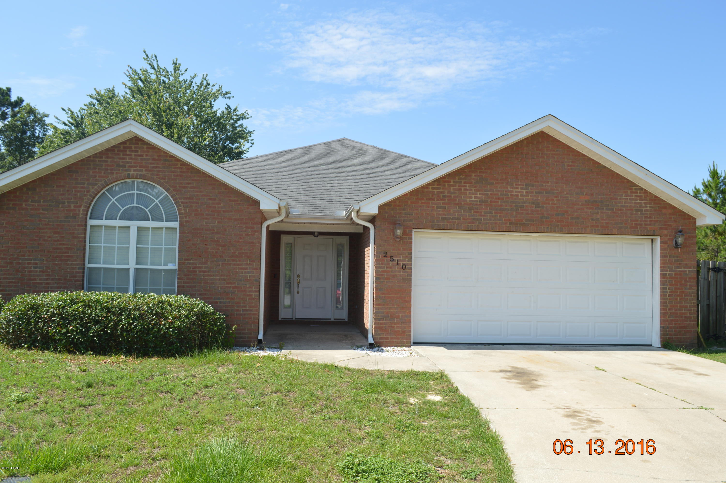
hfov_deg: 67.4
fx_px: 544
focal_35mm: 27
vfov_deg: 47.8
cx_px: 363
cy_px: 242
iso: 100
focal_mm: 18
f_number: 7.1
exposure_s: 1/200
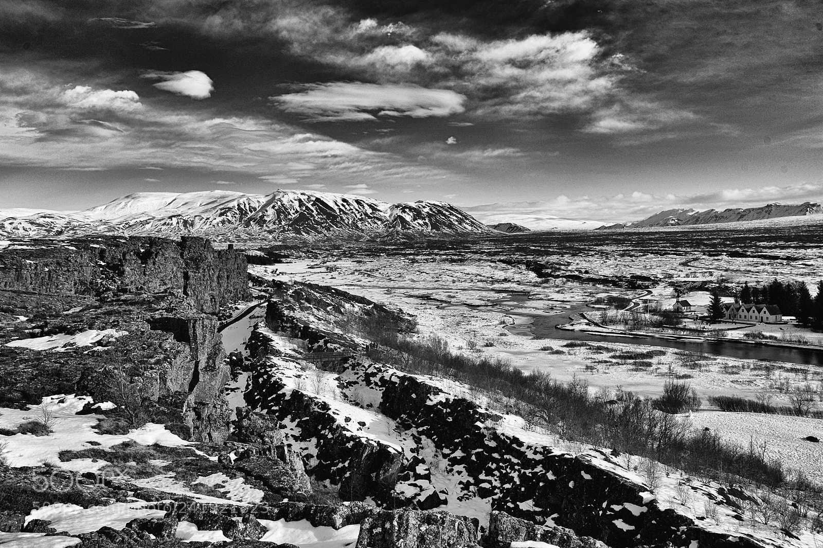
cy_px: 274
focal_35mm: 34
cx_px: 412
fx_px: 777
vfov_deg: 38.8
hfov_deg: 55.8
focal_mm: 34
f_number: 8
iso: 250
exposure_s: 1/800
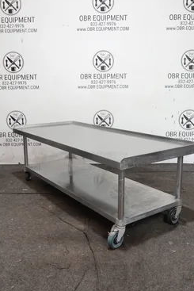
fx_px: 291
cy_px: 136
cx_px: 99
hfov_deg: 36.9
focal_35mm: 36
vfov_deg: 53.1
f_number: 3.5
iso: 800
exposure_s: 1/40
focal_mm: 12.25
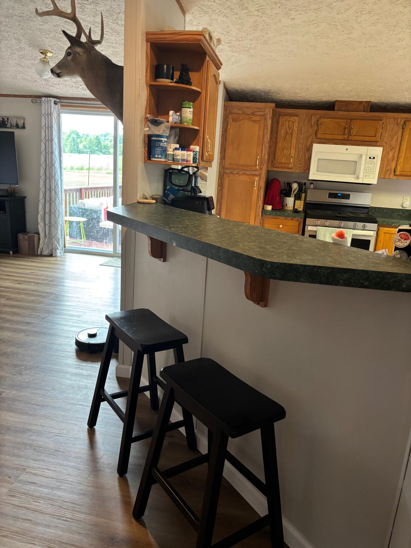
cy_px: 274
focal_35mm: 26
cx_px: 206
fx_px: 412
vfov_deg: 67.3
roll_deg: -5.0
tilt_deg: -15.1
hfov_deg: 53.1
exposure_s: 1/60
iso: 200
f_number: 1.6
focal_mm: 5.96
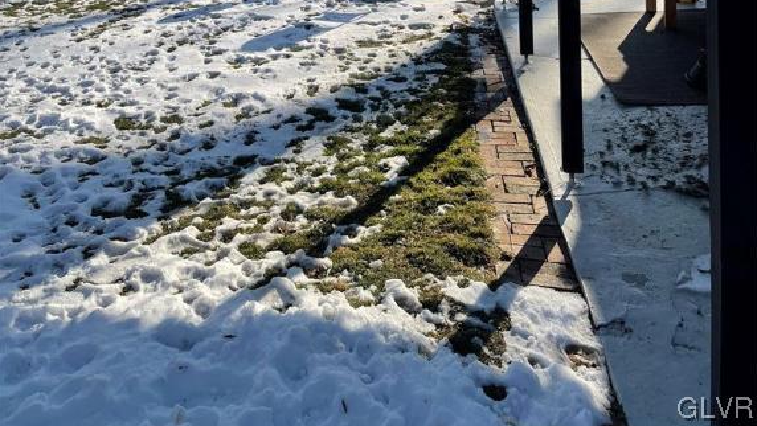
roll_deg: +2.6
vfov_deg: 27.8
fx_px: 763
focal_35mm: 38
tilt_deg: -5.1
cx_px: 380
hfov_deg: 52.8
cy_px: -70
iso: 32
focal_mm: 5.1
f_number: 1.6
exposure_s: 1/3559
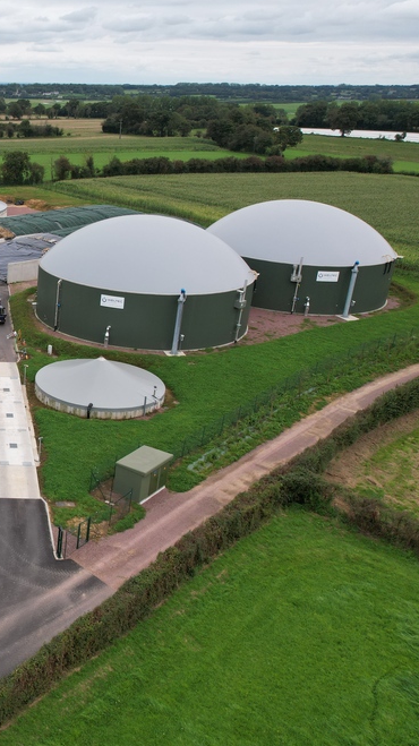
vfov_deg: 56.6
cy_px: 376
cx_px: -85
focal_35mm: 35
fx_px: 692
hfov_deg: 29.1
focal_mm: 8.38
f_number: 2.8
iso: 150
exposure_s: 1/1250
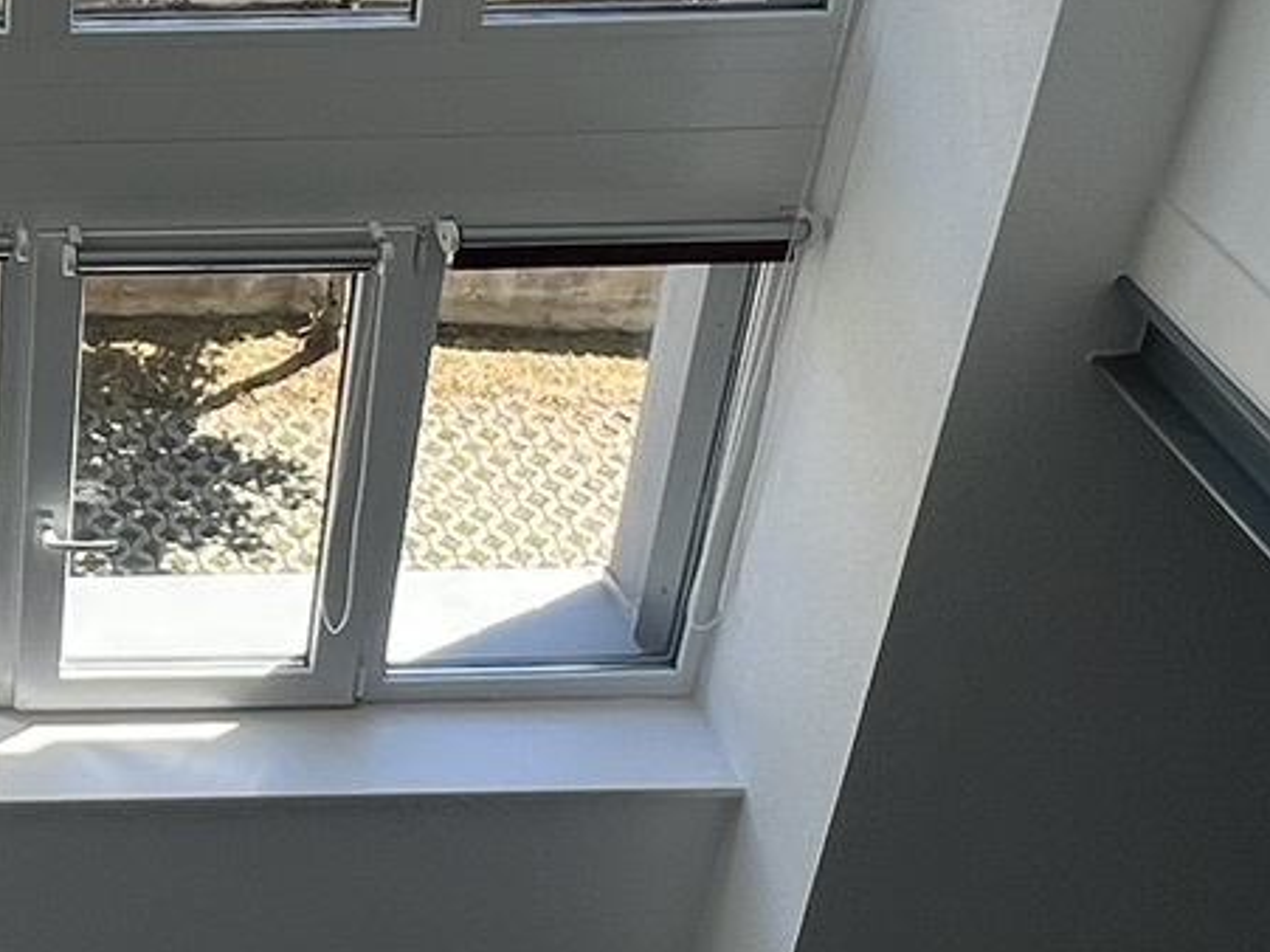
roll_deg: +1.4
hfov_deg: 28.6
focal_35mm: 59
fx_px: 2164
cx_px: -234
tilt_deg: -29.2
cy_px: 166
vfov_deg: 24.3
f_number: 1.8
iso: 32
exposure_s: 1/314
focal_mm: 1.57
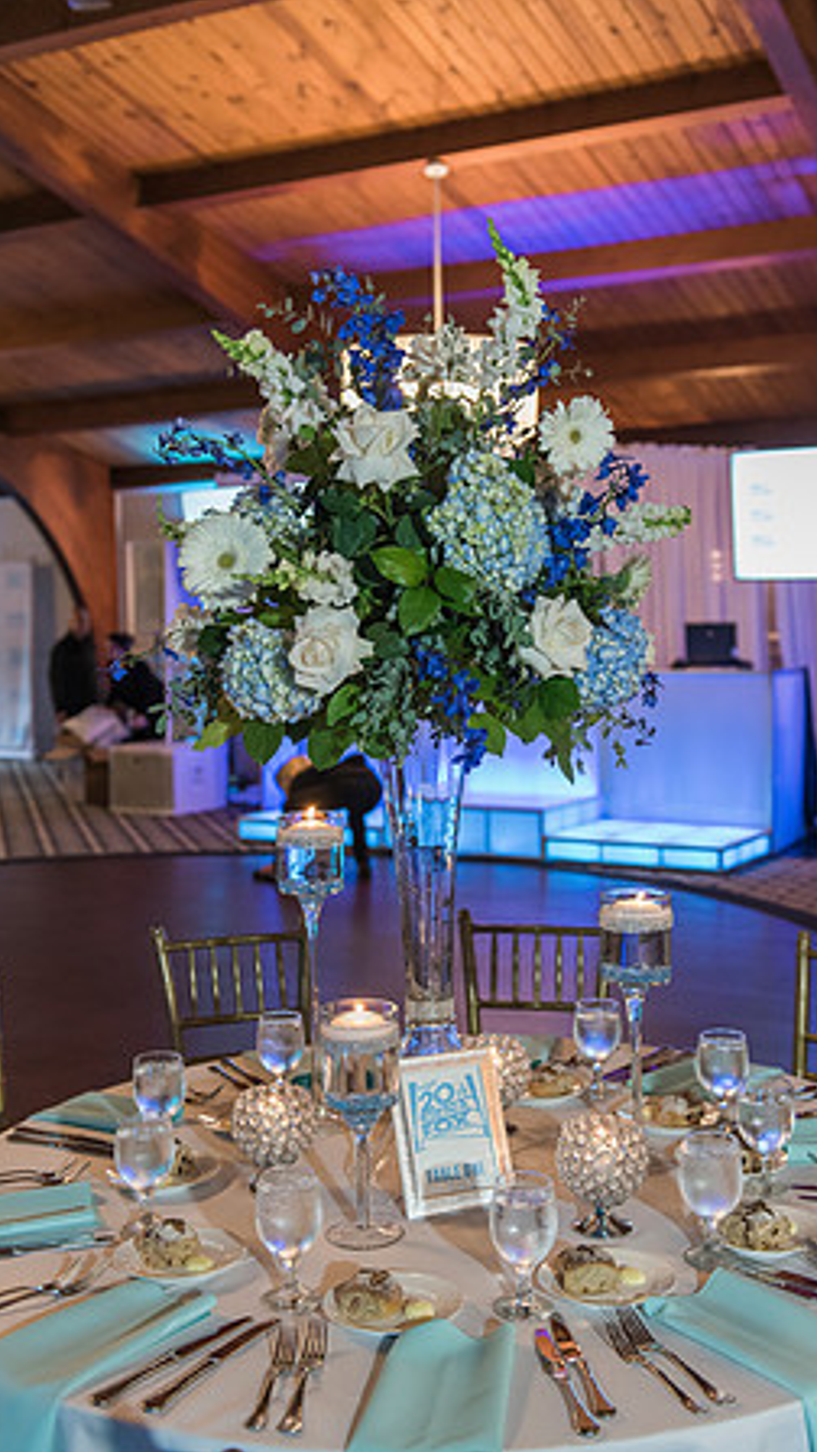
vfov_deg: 50.5
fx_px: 1541
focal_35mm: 40
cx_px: 451
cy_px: 726
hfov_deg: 29.7
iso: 2500
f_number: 3.2
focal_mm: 38
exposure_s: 1/100
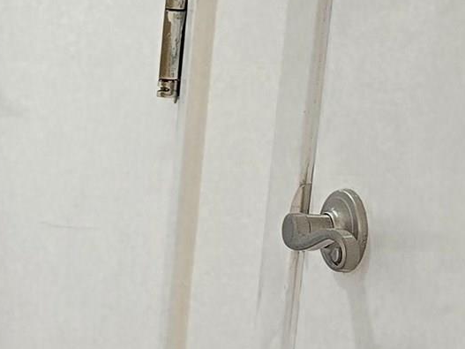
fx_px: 1800
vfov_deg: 11.1
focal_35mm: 134
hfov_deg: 12.9
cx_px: -450
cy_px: 231
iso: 640
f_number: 1.7
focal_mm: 6.3
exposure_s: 1/120
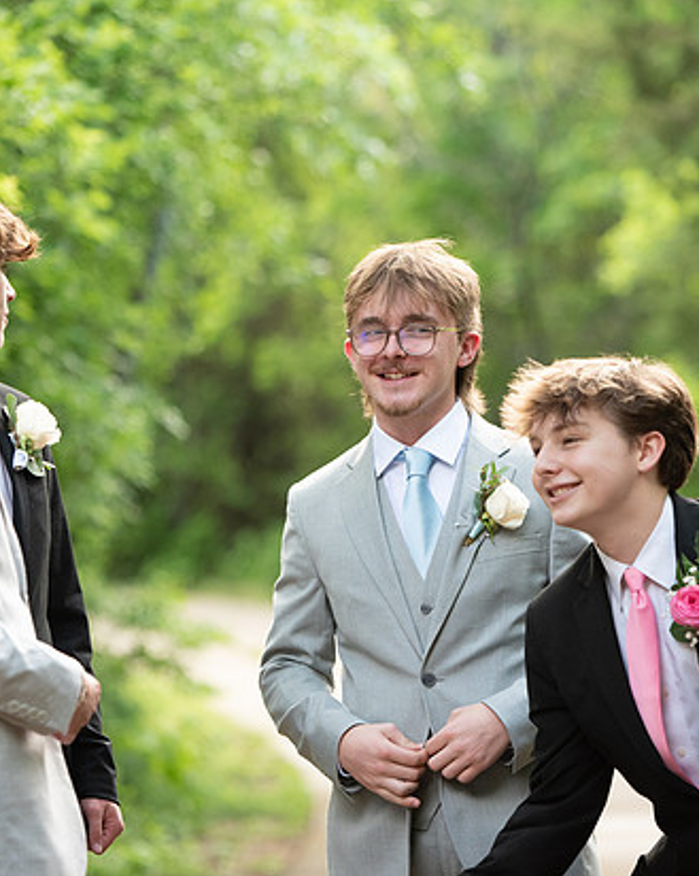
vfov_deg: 10.5
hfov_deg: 8.4
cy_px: 438
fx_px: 4763
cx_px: 346
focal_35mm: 184
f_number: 2.8
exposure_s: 1/1000
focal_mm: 130
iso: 800
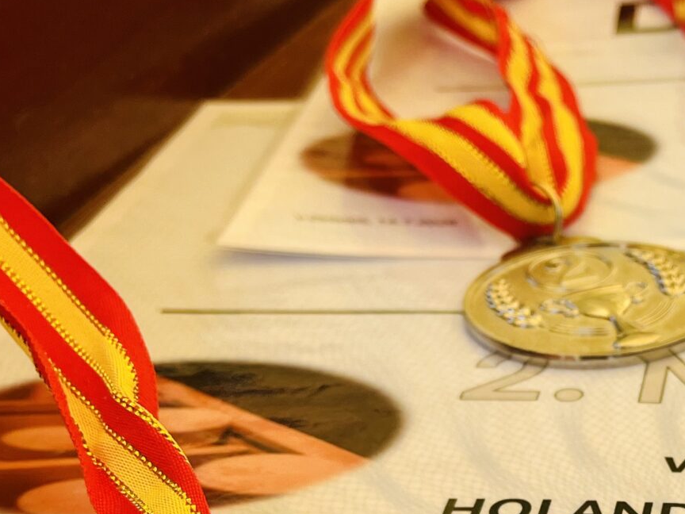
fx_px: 1524
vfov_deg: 18.4
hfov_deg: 23.2
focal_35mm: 77
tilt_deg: -34.3
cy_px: 562
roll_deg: -0.9
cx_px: 820
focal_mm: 5.1
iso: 50
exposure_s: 1/821
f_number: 1.6
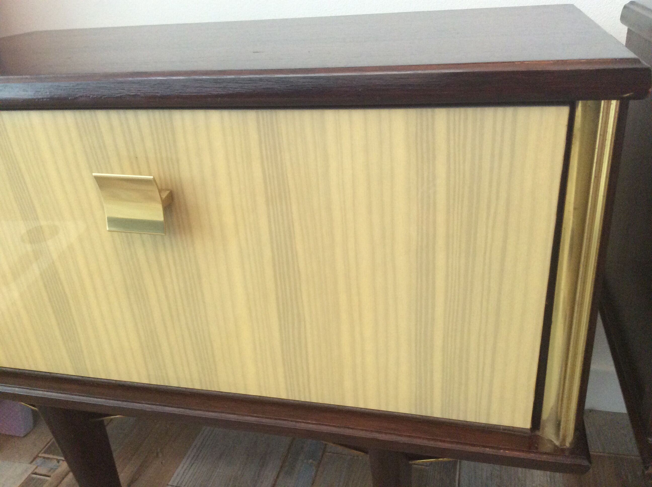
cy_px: 244
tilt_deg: -25.4
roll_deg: +4.6
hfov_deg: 56.9
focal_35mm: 32
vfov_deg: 44.1
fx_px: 602
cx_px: 326
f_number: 2.4
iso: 160
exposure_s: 1/25
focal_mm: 3.3
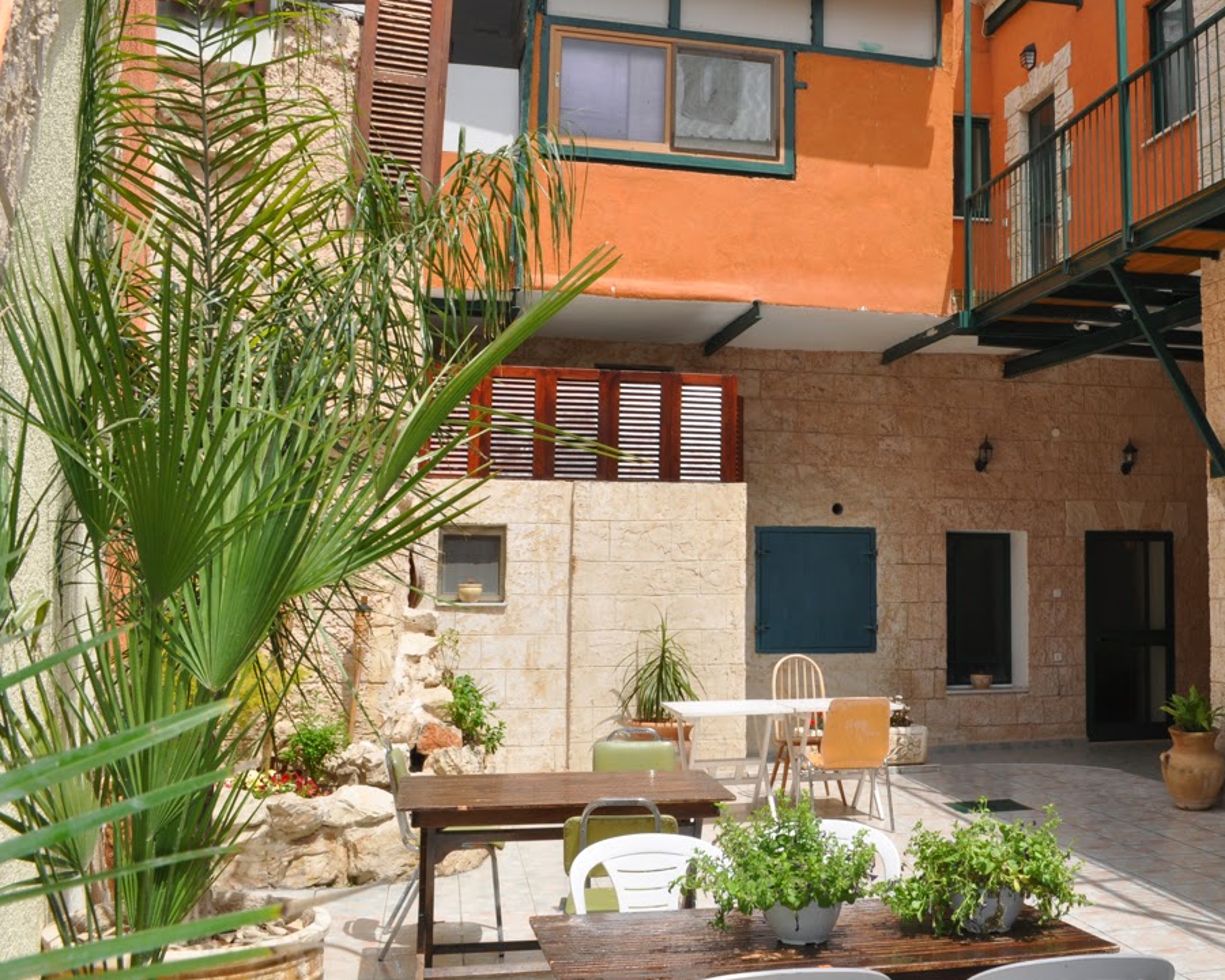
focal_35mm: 36
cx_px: 836
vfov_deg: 41.1
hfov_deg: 49.2
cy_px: 425
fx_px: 1305
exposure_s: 1/200
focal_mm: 18
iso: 200
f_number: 13
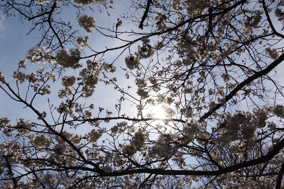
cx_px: 142
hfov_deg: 46.4
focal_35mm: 42
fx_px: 331
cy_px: 94
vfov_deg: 31.9
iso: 200
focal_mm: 28
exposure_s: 1/400
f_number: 16
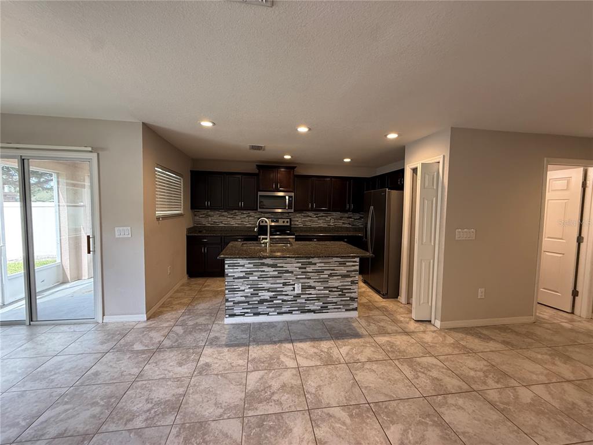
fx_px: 240
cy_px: 222
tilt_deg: -3.4
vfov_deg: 85.7
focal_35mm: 14
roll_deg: -1.8
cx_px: 296
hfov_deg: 102.1
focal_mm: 2.22
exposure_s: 1/60
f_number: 2.2
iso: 320
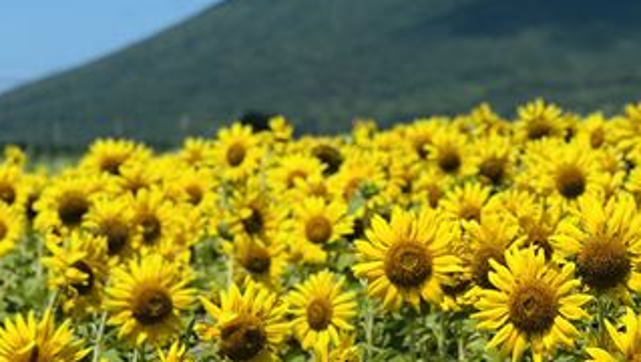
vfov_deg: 9.2
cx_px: 625
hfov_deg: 16.1
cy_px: 40
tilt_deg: +2.2
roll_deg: -0.1
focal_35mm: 131
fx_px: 2228
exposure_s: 1/8929
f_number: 1.78
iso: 100
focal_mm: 6.86
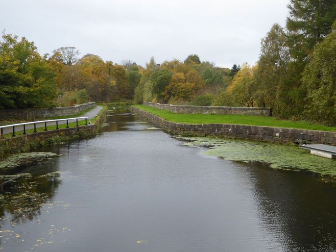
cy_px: 135
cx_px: 185
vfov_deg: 34.3
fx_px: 408
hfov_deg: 44.7
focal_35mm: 42
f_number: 3.7
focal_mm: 6.3
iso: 80
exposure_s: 1/125
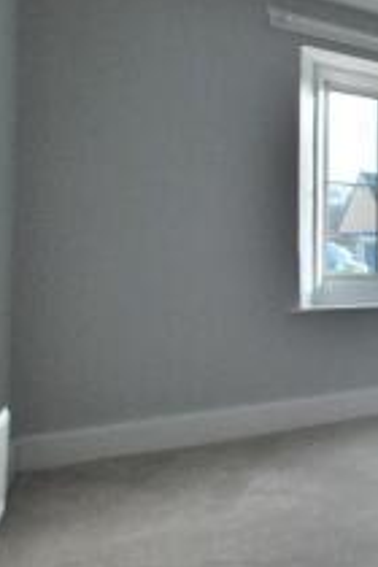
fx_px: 535
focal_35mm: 34
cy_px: 269
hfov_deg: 24.4
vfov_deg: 55.8
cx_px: 632
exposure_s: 1/320
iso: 400
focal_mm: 10
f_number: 5.6
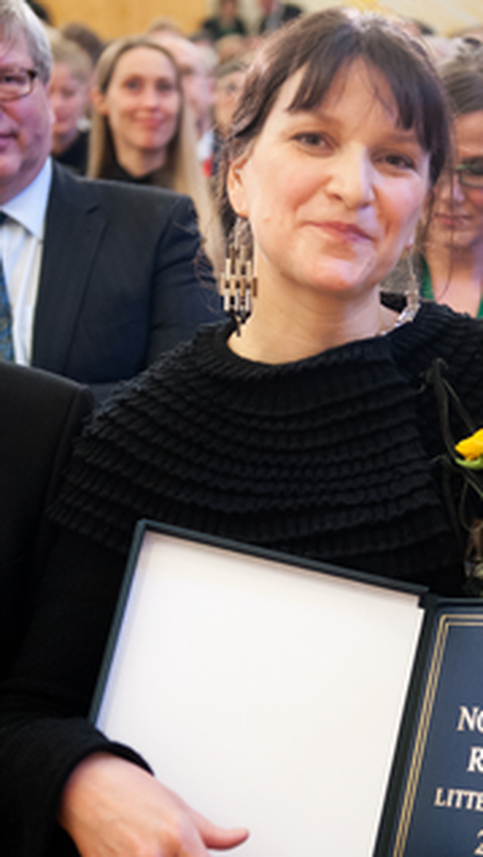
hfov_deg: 15.4
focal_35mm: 78
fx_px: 1775
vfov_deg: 27.1
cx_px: 343
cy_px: 517
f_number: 2.8
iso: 2000
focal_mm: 45
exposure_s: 1/100
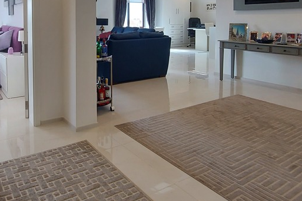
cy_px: 30
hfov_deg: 63.2
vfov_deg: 44.7
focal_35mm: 27
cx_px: 74
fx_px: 226
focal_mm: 1.74
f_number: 2.2
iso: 64
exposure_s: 1/100
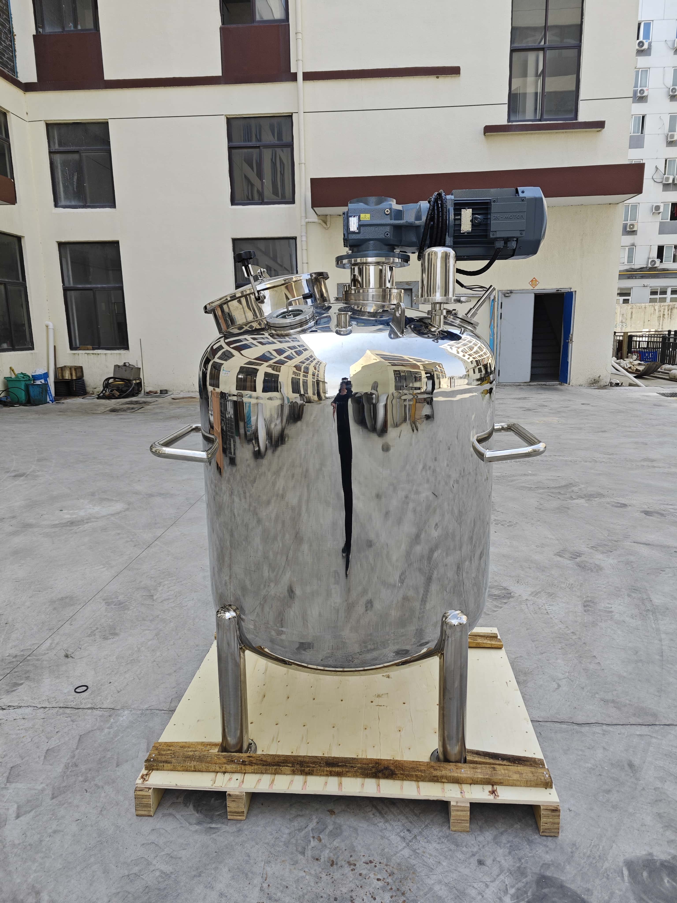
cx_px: 338
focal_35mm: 23
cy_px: 452
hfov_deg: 58.9
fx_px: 600
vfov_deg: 73.9
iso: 50
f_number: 1.8
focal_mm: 5.43
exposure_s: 1/612
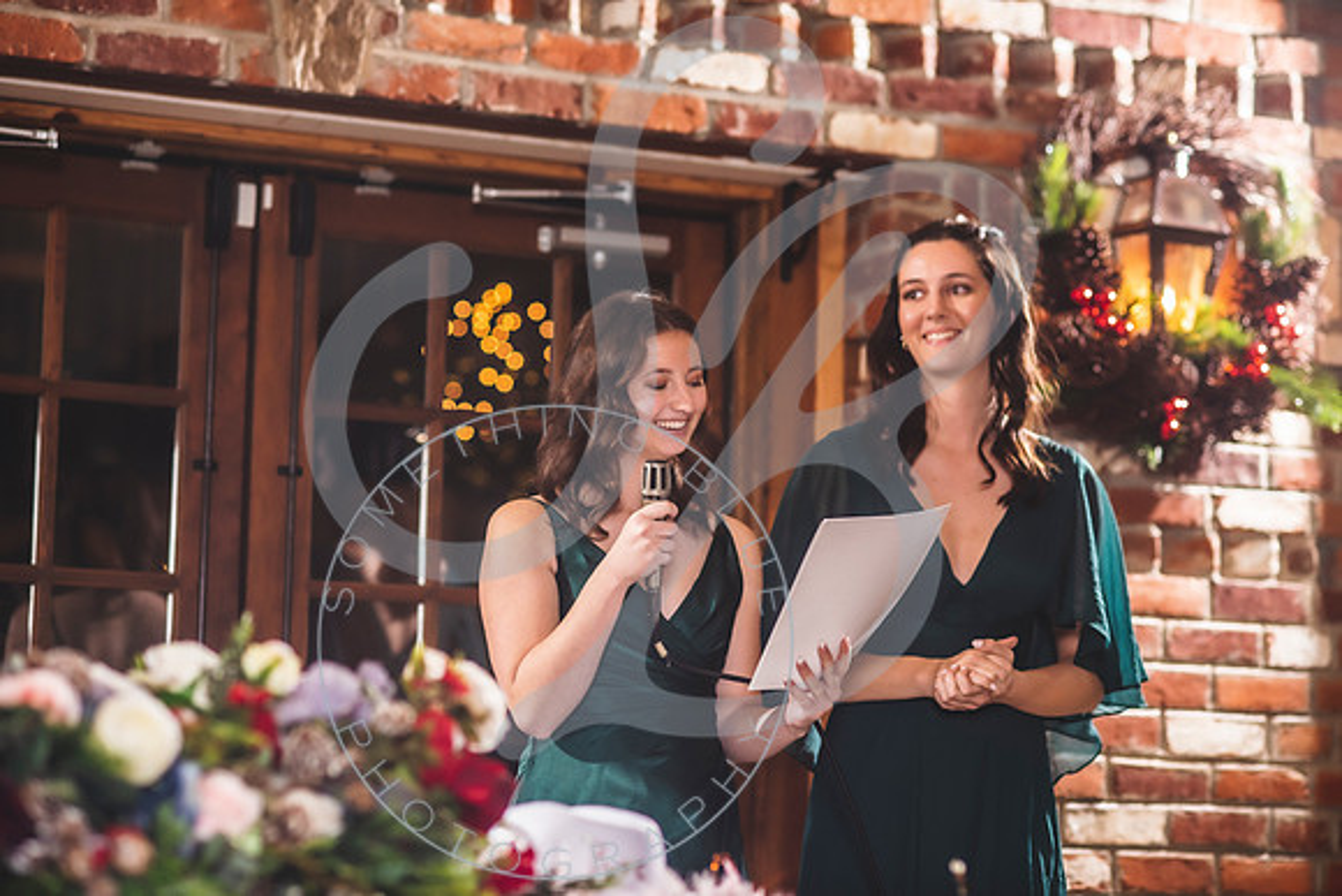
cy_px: 448
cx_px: 671
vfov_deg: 16.1
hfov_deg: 23.9
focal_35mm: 85
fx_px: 3169
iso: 1250
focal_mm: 85
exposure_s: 1/200
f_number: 2.8
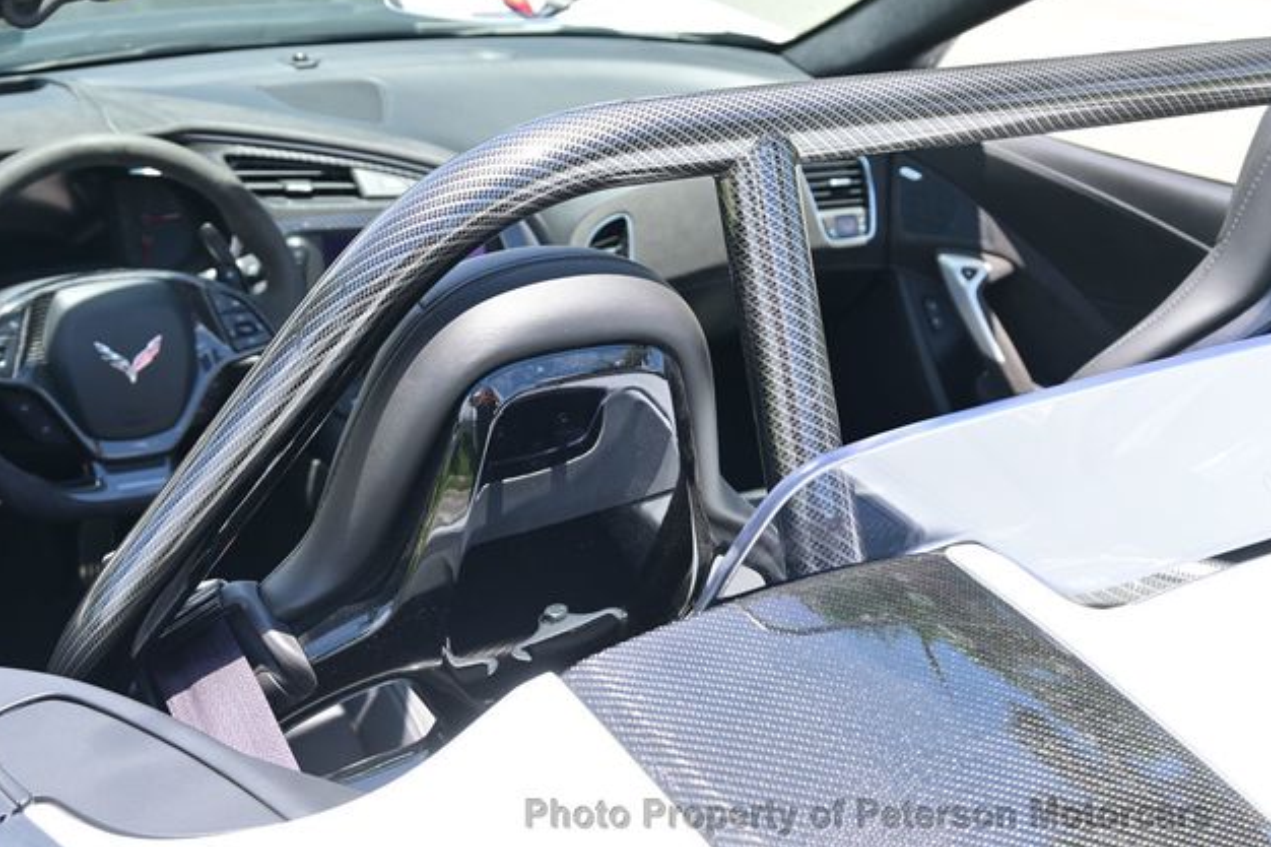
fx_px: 1651
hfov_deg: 42.1
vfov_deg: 28.8
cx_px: 629
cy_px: 420
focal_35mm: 47
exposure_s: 1/125
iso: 100
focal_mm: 30.5
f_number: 5.6
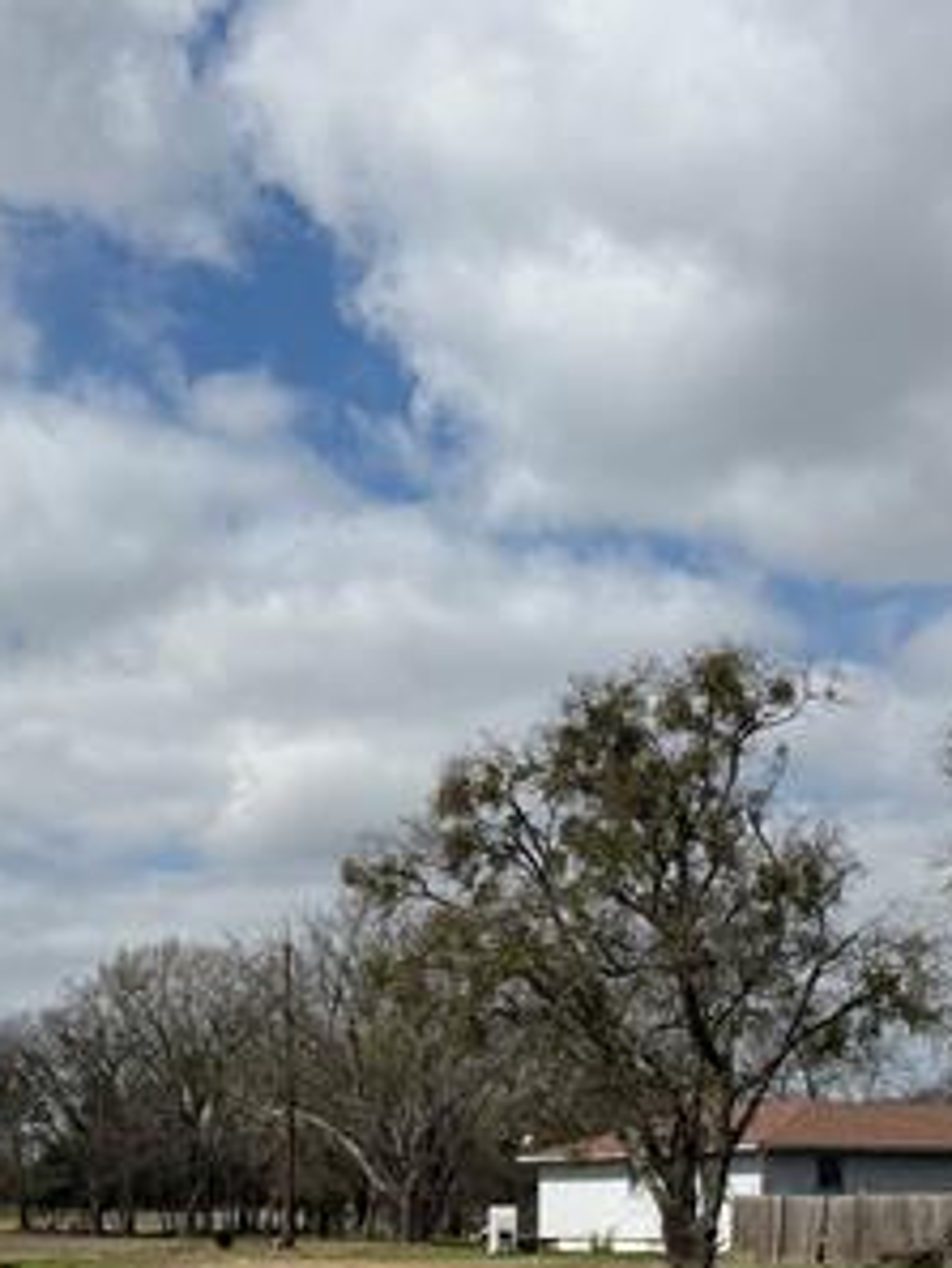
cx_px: 431
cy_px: 1332
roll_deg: +0.1
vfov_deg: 28.8
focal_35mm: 62
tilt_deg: -1.8
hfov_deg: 23.7
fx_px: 2272
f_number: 1.78
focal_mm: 6.76
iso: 80
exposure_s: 1/9091
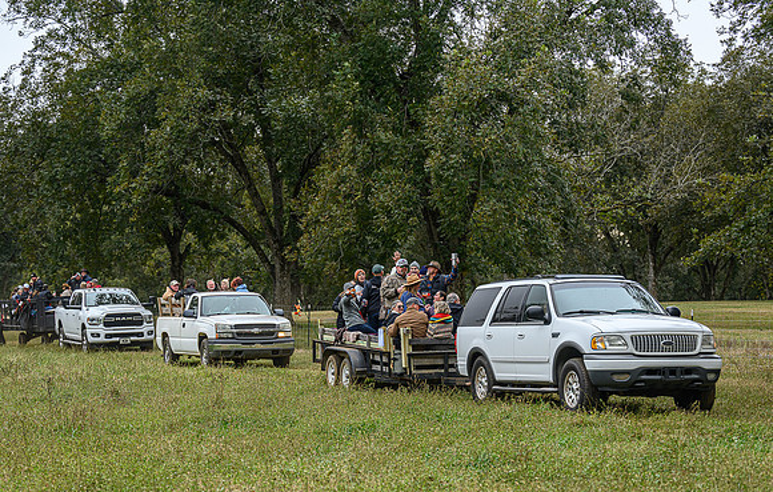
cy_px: 317
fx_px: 1871
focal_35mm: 88
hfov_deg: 23.3
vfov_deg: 15.0
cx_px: 372
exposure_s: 1/640
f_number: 3.2
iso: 500
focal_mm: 70
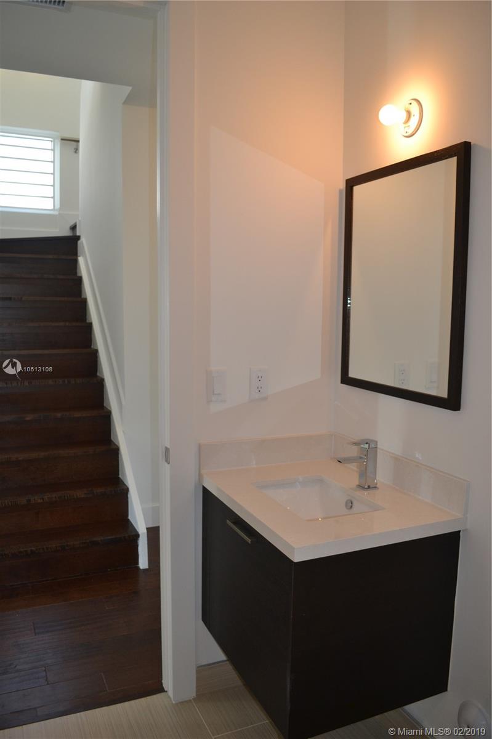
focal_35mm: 27
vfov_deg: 67.4
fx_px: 554
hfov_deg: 47.9
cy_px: 370
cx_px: 246
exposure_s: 1/60
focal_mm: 18
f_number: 4
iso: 400
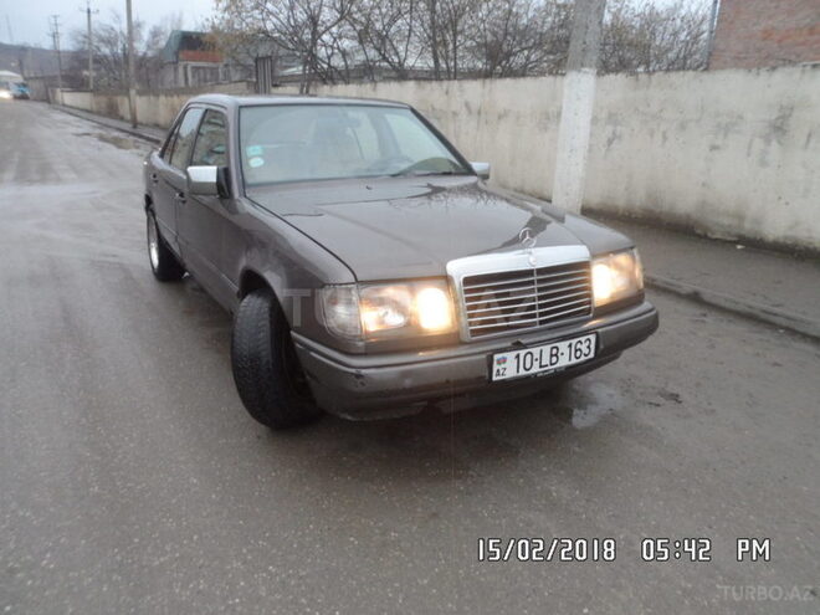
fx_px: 616
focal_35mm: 26
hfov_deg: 67.3
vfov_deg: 53.1
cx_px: 410
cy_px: 308
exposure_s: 1/30
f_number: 3.3
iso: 320
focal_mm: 4.9
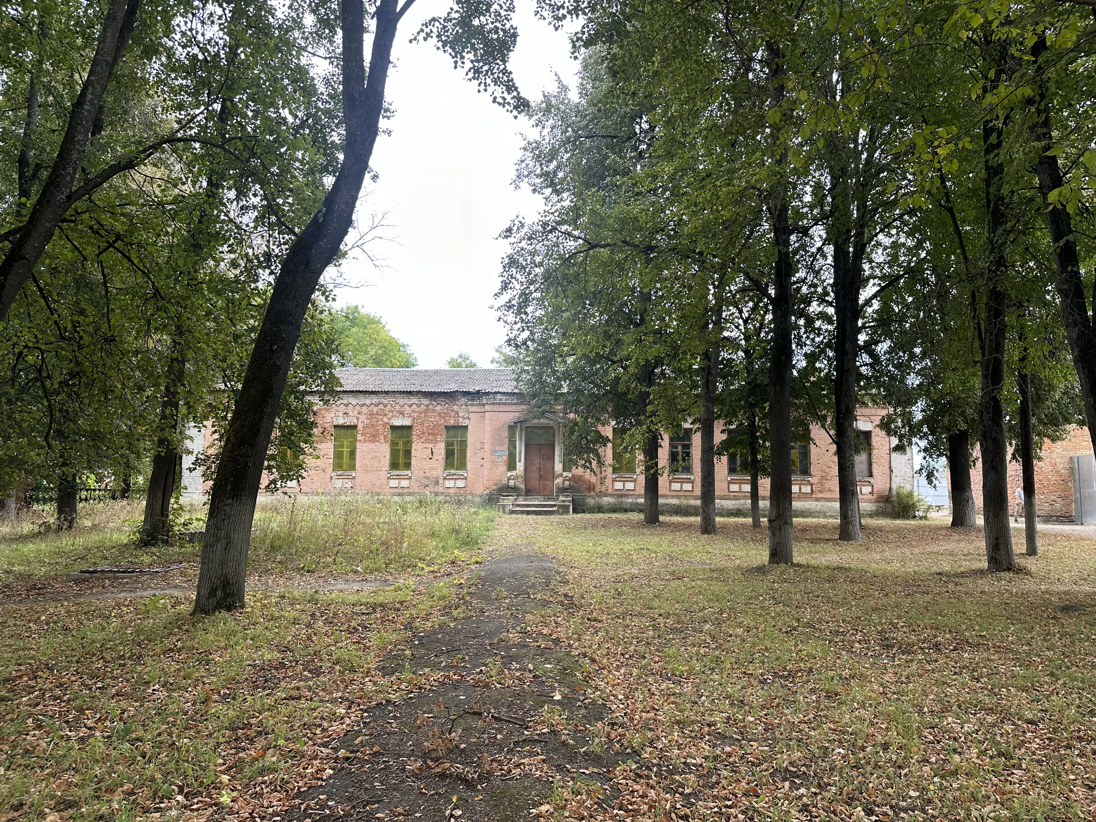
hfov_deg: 71.6
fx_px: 760
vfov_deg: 56.8
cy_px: 411
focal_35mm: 24
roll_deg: -0.5
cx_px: 548
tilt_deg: +6.8
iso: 64
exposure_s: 1/121
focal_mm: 6.86
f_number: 1.78
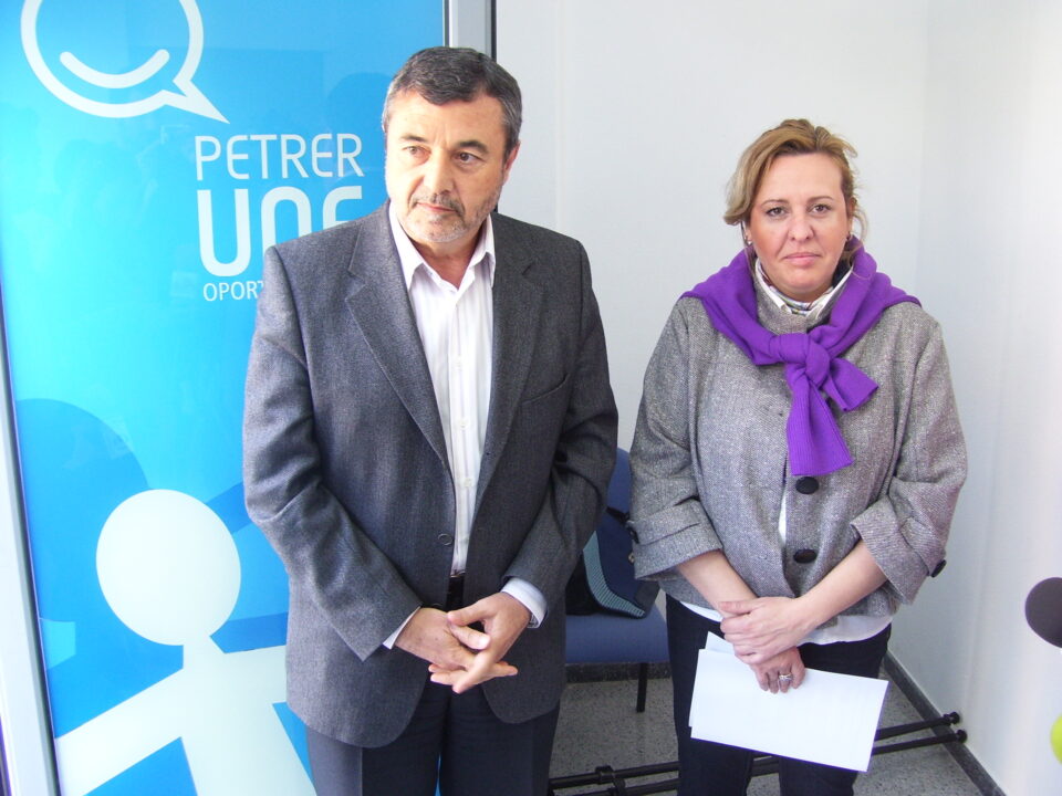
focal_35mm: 37
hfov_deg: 50.1
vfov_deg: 38.7
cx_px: 531
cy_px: 398
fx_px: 1135
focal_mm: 6
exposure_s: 1/30
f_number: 2.7
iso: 160
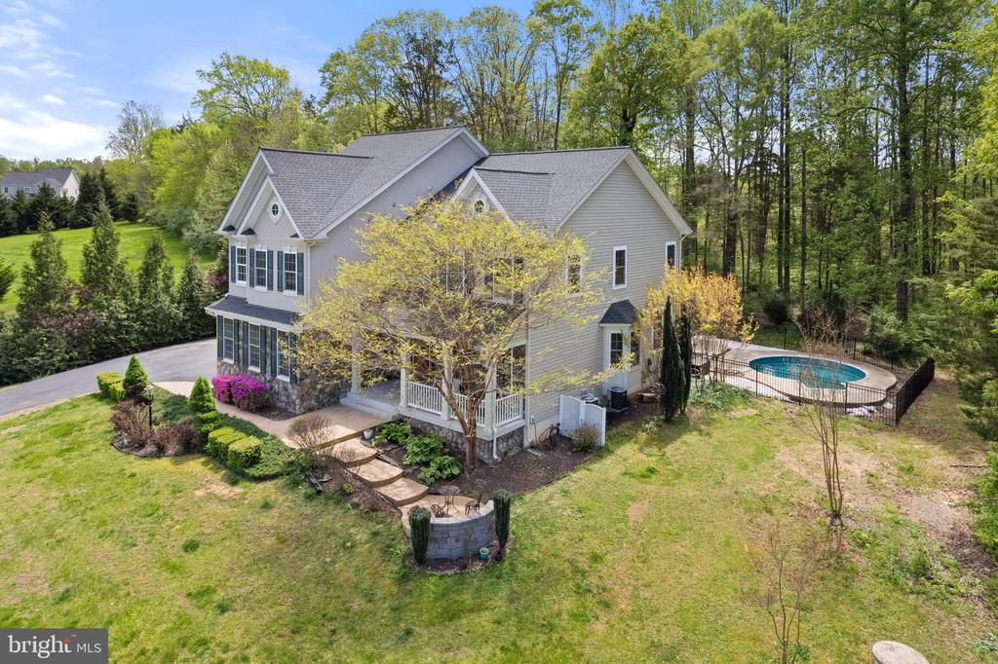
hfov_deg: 78.6
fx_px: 610
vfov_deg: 57.2
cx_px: 499
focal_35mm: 22
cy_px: 332
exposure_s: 1/1000
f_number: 2.8
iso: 110
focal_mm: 8.38
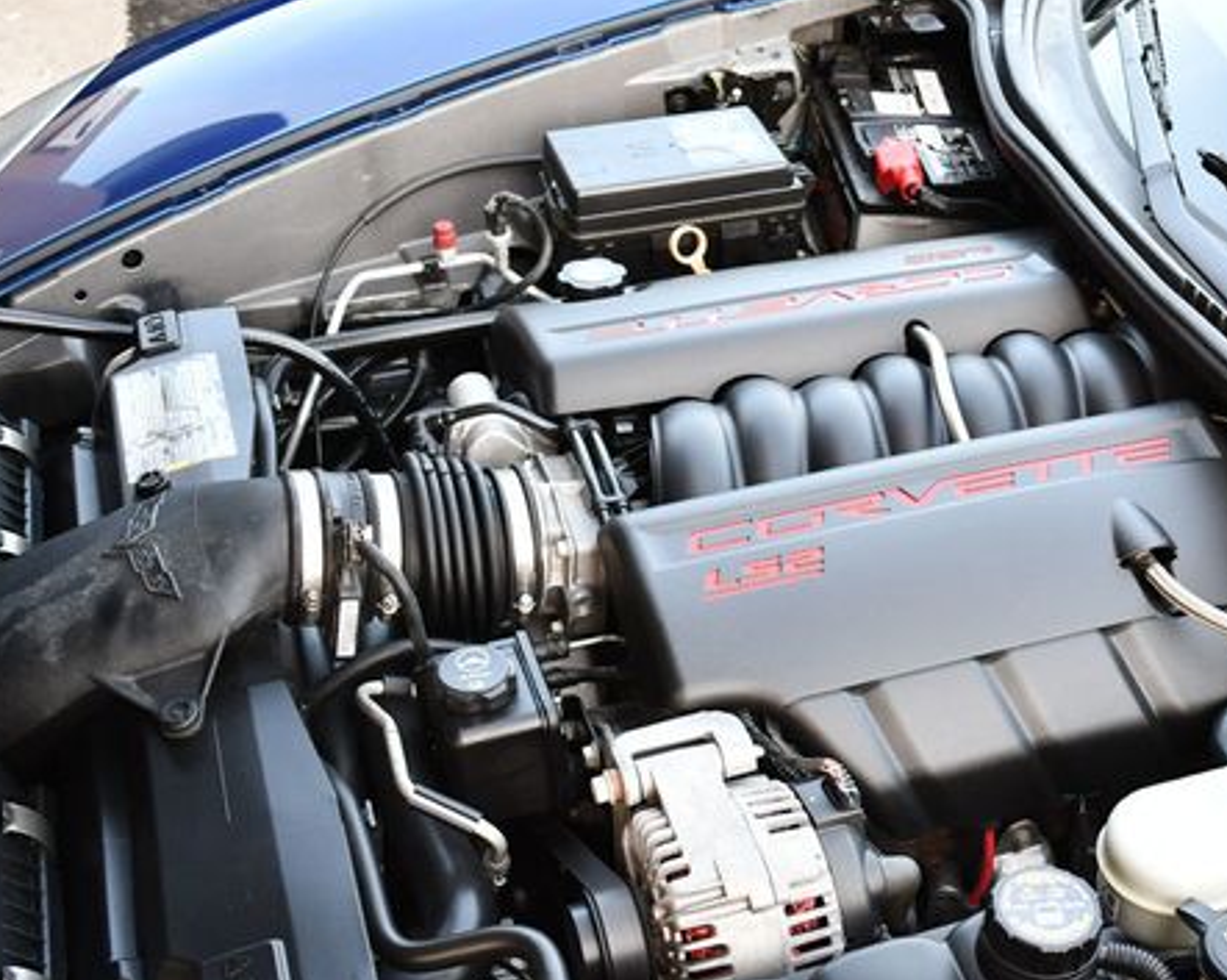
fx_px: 1778
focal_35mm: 49
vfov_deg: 30.8
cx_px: 824
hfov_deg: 37.6
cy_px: 522
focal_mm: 18
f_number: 3.5
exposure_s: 1/250
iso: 560
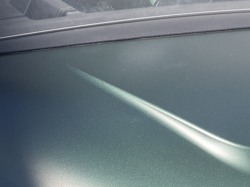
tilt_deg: -6.5
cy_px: 275
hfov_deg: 6.4
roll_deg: -2.1
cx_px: 365
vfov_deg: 4.8
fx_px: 2210
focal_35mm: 306
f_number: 2.8
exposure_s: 1/390
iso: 50
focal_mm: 16.89
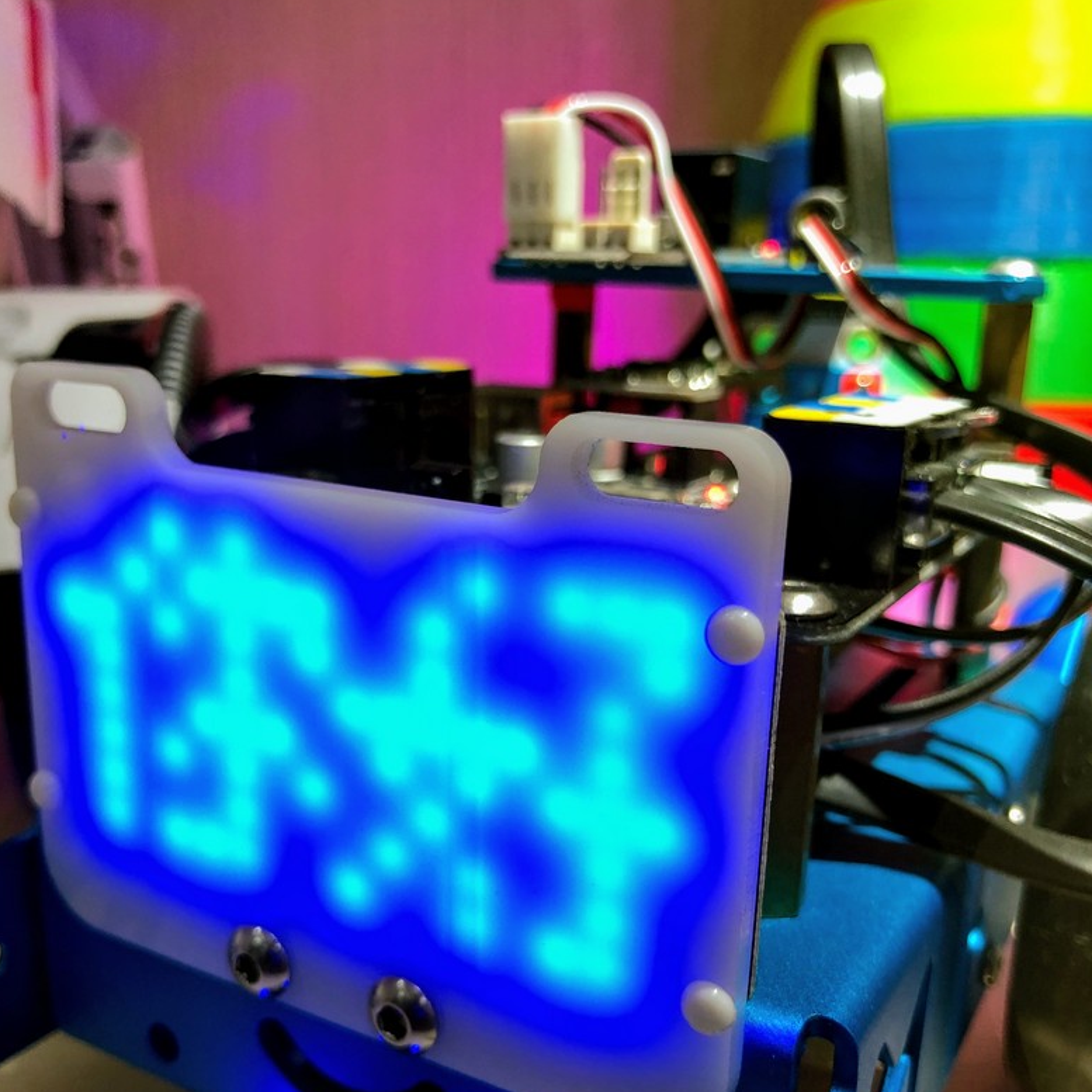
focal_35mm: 34
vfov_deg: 48.2
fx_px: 1213
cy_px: 647
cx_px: 531
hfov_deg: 48.4
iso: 25
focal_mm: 4
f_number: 1.8
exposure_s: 1/44
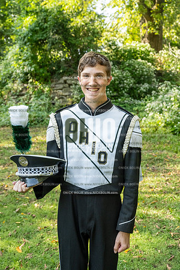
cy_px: 135
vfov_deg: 41.9
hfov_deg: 28.6
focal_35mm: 47
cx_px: 90
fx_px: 352
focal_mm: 47
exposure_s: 1/800
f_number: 5.6
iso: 1250
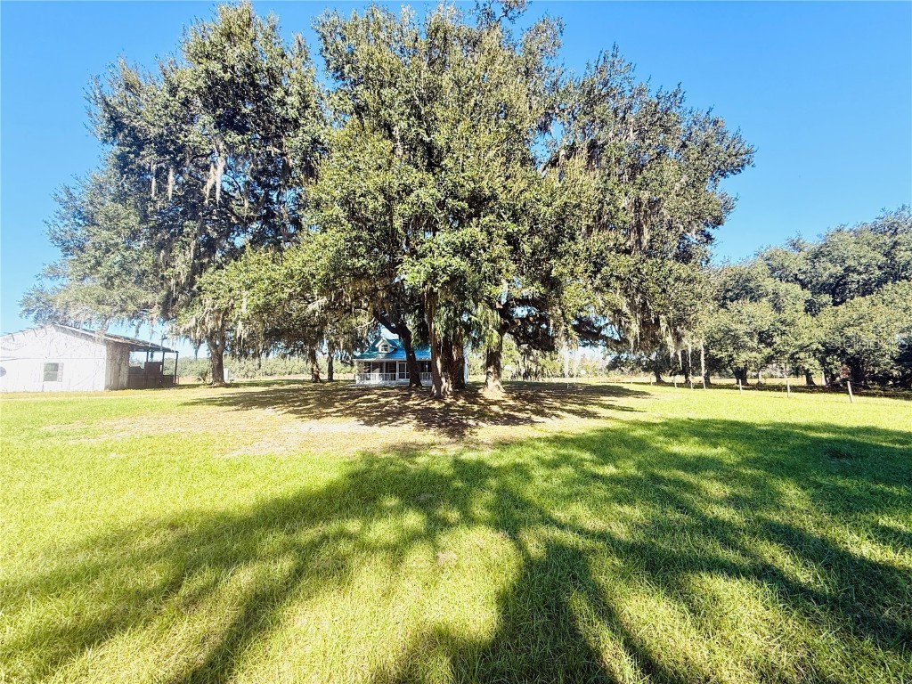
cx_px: 456
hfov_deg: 102.1
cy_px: 342
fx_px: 369
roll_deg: +0.5
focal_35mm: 14
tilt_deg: +5.8
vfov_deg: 85.7
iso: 50
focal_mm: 2.22
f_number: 2.2
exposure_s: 1/482
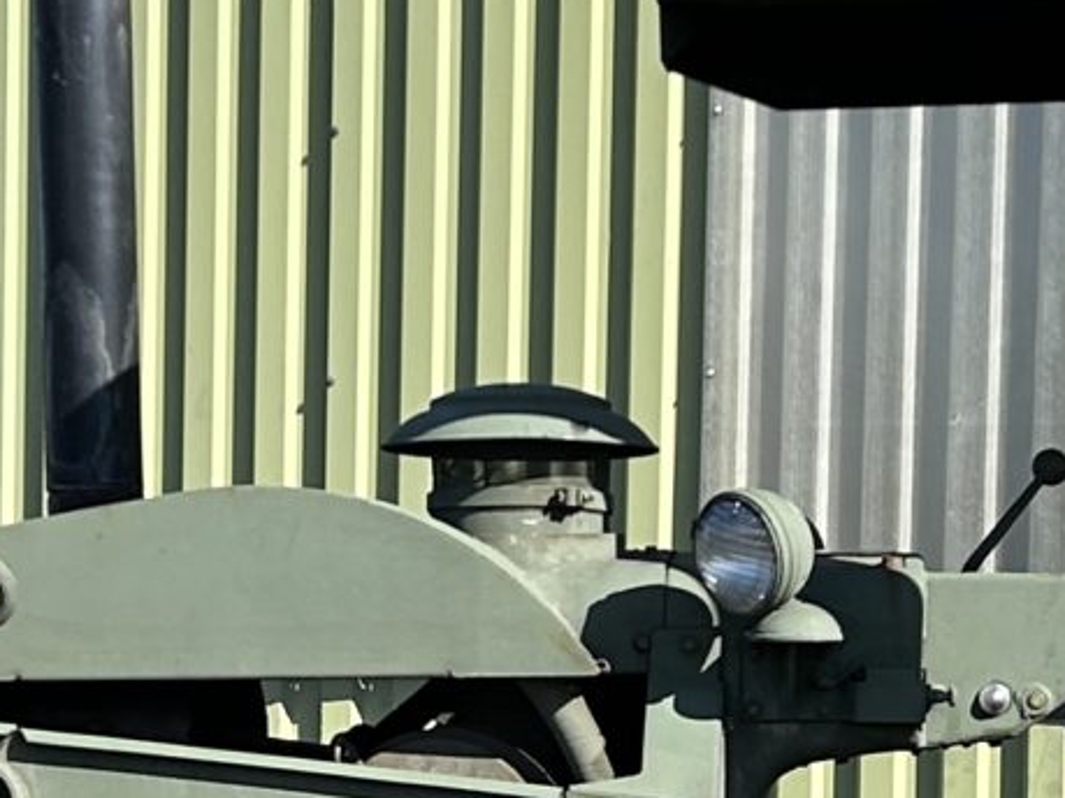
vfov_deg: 10.2
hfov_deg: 13.6
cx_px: 529
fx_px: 4460
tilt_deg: -0.7
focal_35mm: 145
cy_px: 766
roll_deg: -0.8
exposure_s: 1/2841
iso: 50
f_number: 1.5
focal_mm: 5.7
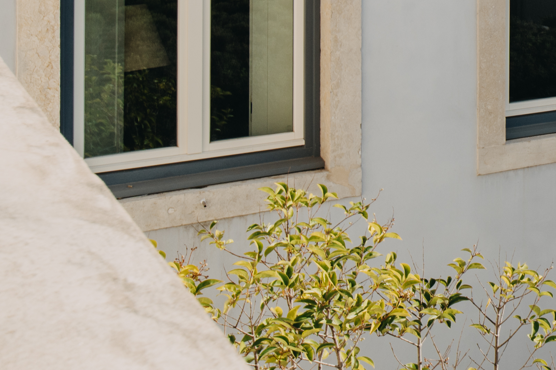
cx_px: 1029
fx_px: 1096
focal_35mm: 71
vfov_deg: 16.1
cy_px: -307
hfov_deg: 19.8
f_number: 9
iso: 200
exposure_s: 1/400
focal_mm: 19
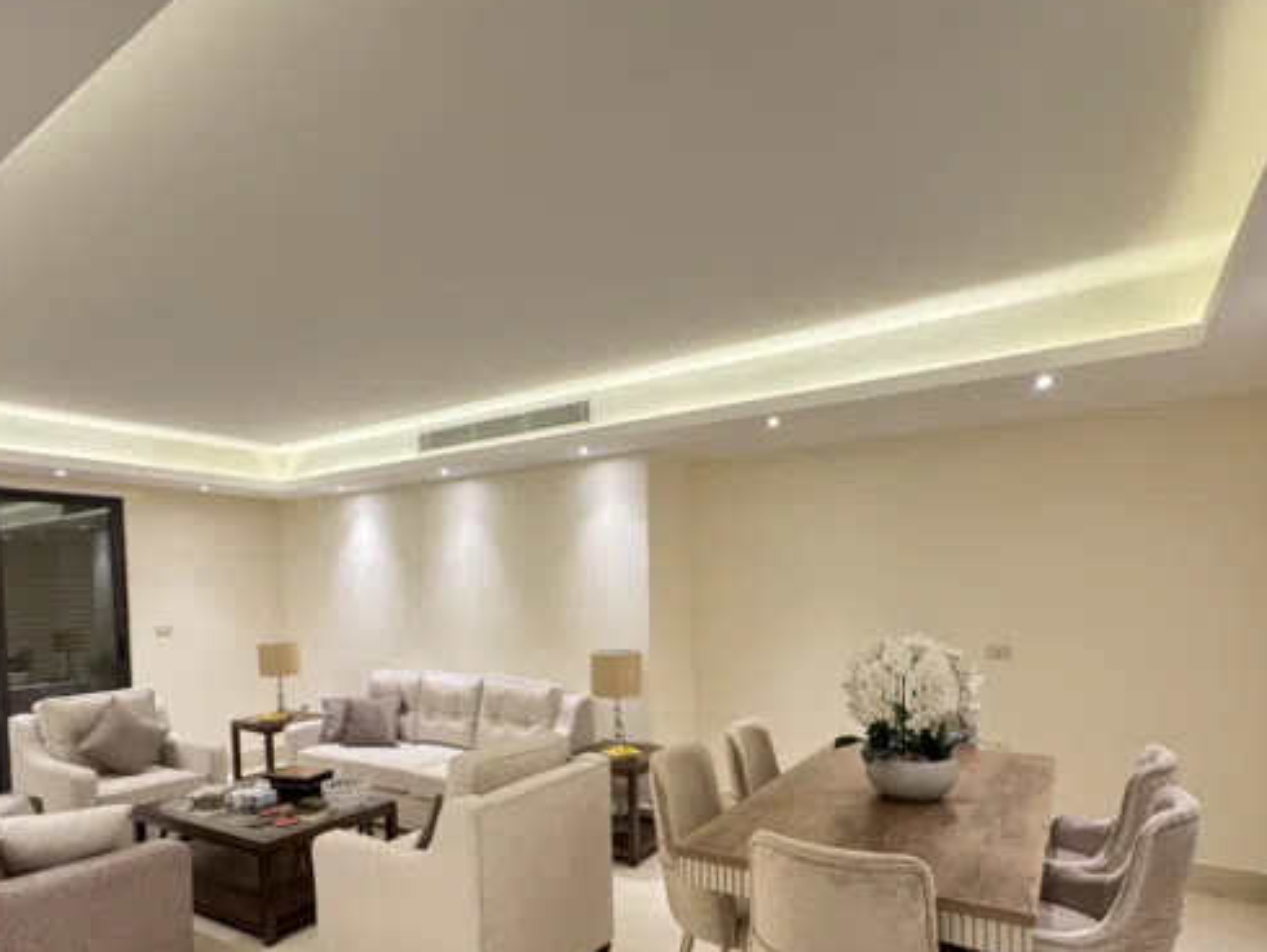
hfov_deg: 81.7
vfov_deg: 64.5
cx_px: 623
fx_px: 732
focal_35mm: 20
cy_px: 625
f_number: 2.2
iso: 320
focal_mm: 2.22
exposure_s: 1/50
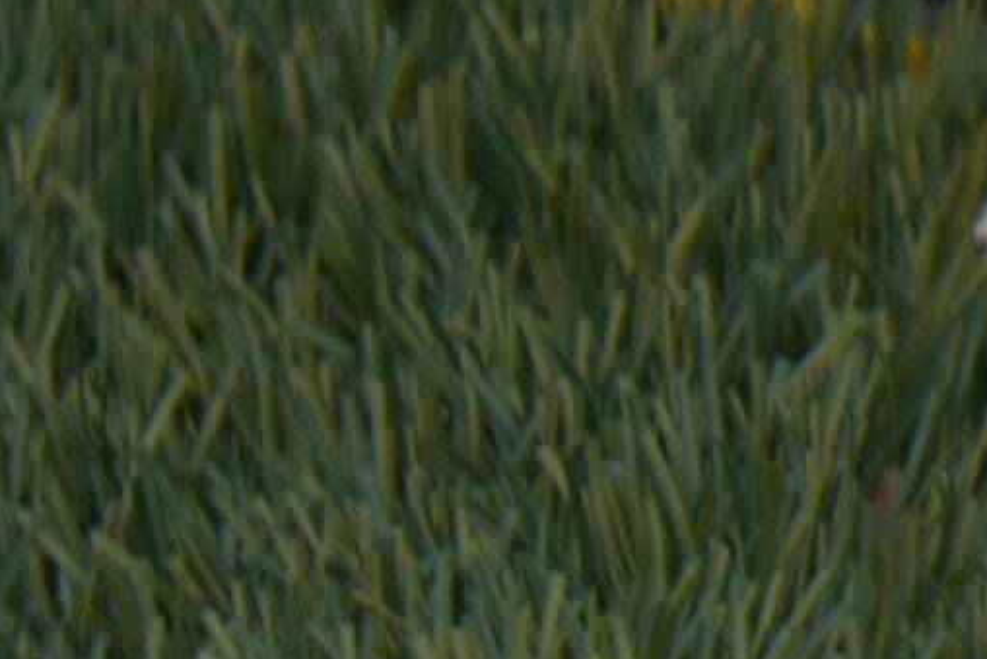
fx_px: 11395
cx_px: 2392
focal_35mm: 416
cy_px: -711
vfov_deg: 3.3
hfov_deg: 4.8
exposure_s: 1/500
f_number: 5.6
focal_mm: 55
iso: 180
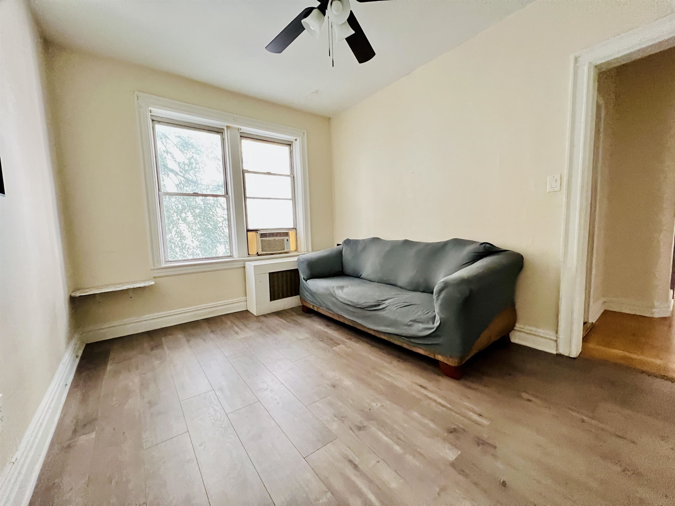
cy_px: 253
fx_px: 253
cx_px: 338
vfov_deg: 89.9
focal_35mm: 13
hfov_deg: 106.2
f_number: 1.8
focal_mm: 1.57
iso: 1000
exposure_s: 1/49
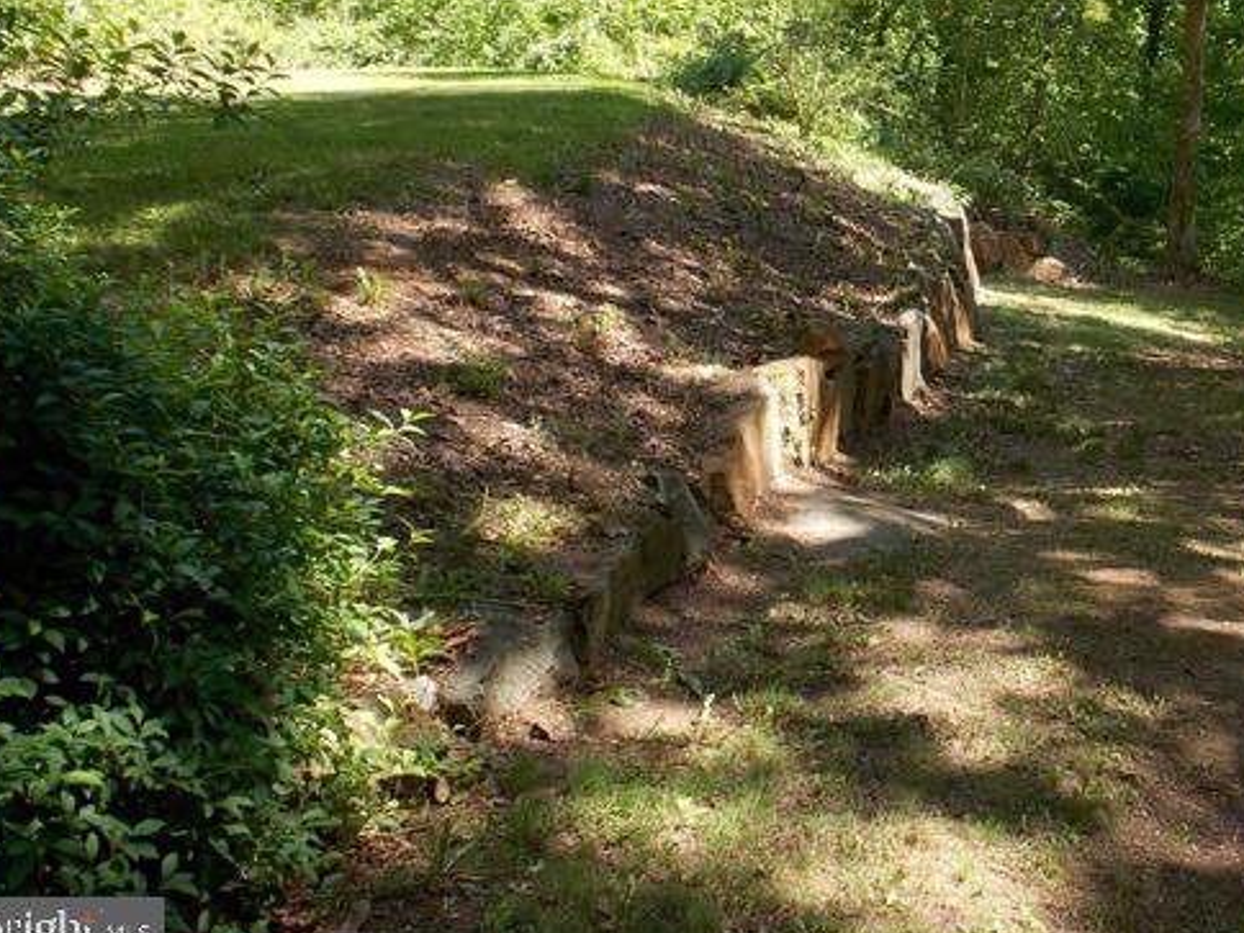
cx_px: 786
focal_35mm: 45
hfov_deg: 41.7
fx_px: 1617
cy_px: 347
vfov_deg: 32.0
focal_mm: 6.1
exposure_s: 1/125
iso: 80
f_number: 3.4
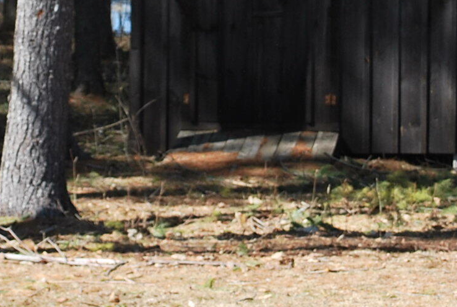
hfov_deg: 9.7
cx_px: 295
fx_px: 2696
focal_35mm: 212
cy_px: -47
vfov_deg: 6.5
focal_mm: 36
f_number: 6.3
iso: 100
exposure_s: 1/160
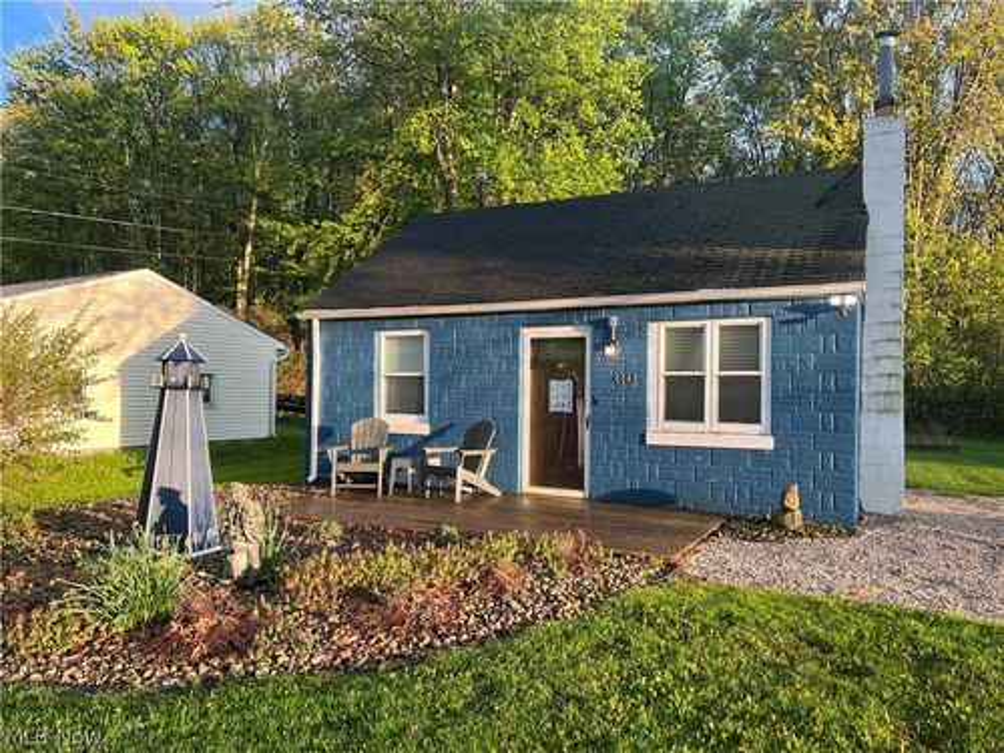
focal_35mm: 26
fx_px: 754
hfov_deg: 67.3
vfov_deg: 53.1
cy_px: 376
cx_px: 502
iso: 40
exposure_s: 1/174
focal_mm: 5.1
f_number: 1.6
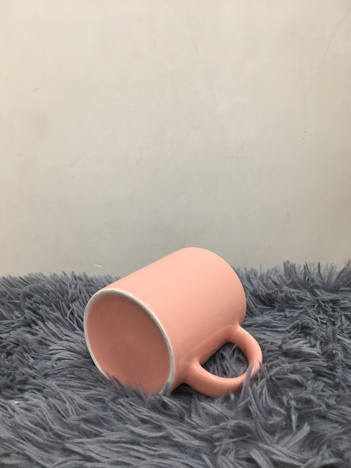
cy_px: 234
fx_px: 392
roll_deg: +1.1
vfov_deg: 61.7
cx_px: 176
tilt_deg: -15.1
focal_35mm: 29
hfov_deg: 48.2
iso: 80
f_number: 2.2
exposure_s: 1/33
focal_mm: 4.15
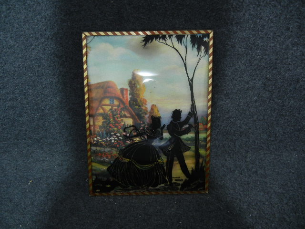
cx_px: 152
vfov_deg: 46.8
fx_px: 264
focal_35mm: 30
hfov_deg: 60.0
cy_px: 114
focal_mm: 5.4
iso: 304
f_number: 3.5
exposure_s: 1/30
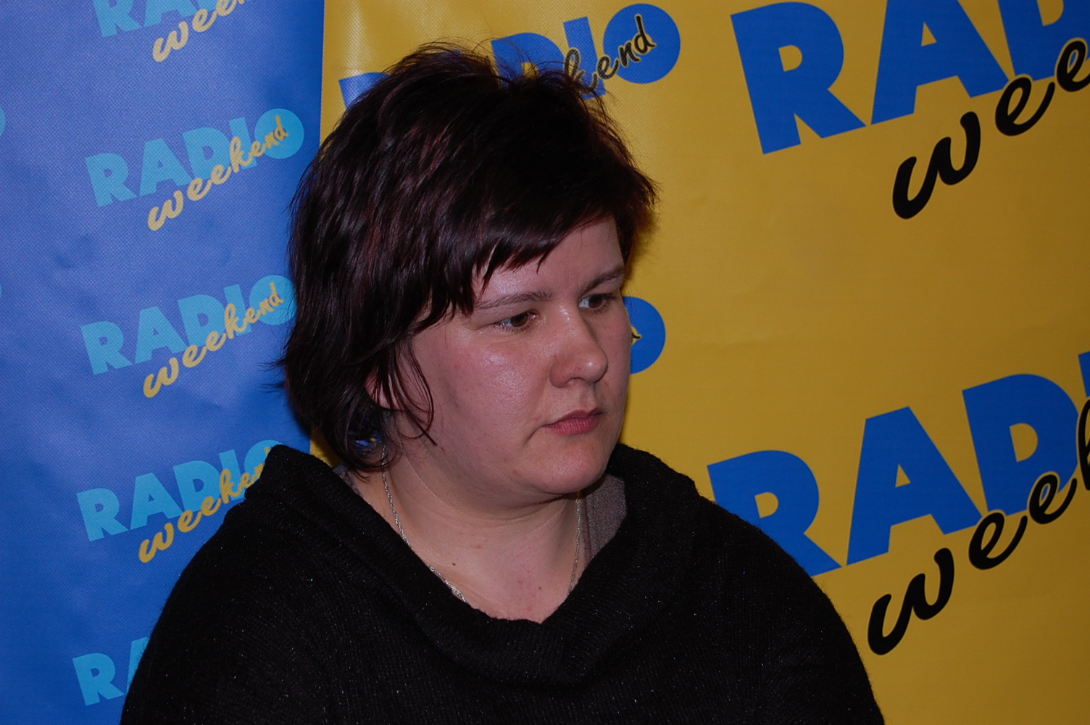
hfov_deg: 24.6
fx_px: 2496
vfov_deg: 16.5
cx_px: 545
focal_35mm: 82
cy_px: 362
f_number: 5.6
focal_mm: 55
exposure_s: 1/60
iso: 400
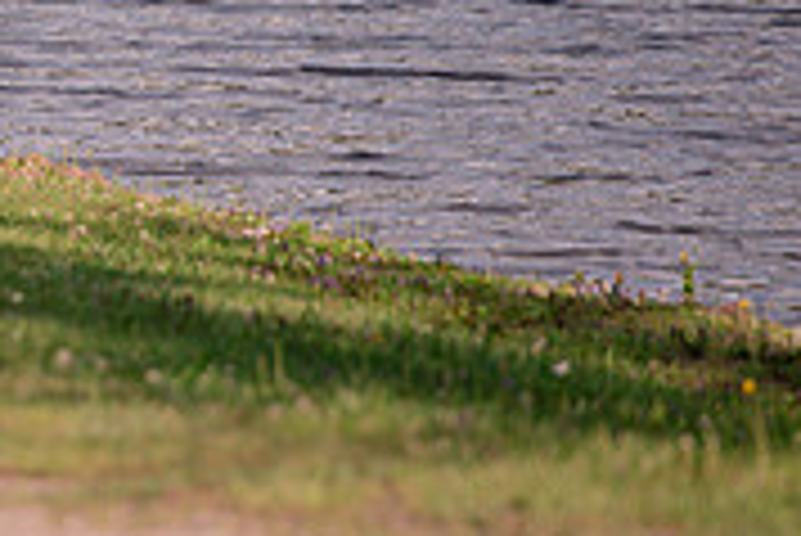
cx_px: -468
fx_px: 14496
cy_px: 25
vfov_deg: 2.1
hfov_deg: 3.2
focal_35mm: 651
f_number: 3.2
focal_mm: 200
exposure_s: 1/4000
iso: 400
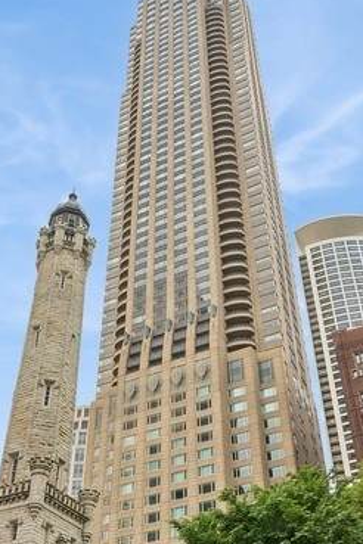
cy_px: 361
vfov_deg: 48.7
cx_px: 188
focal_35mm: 39
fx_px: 590
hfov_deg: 34.2
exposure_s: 1/20
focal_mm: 24
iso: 100
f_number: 14
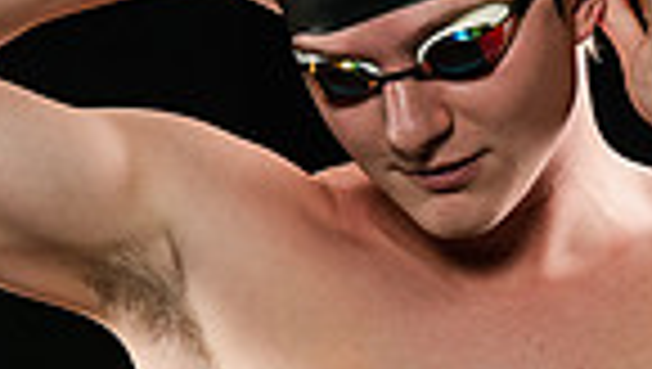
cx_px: 558
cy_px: 308
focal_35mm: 543
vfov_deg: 2.2
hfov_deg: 4.0
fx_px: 9400
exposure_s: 1/250
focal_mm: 130
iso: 320
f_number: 6.3
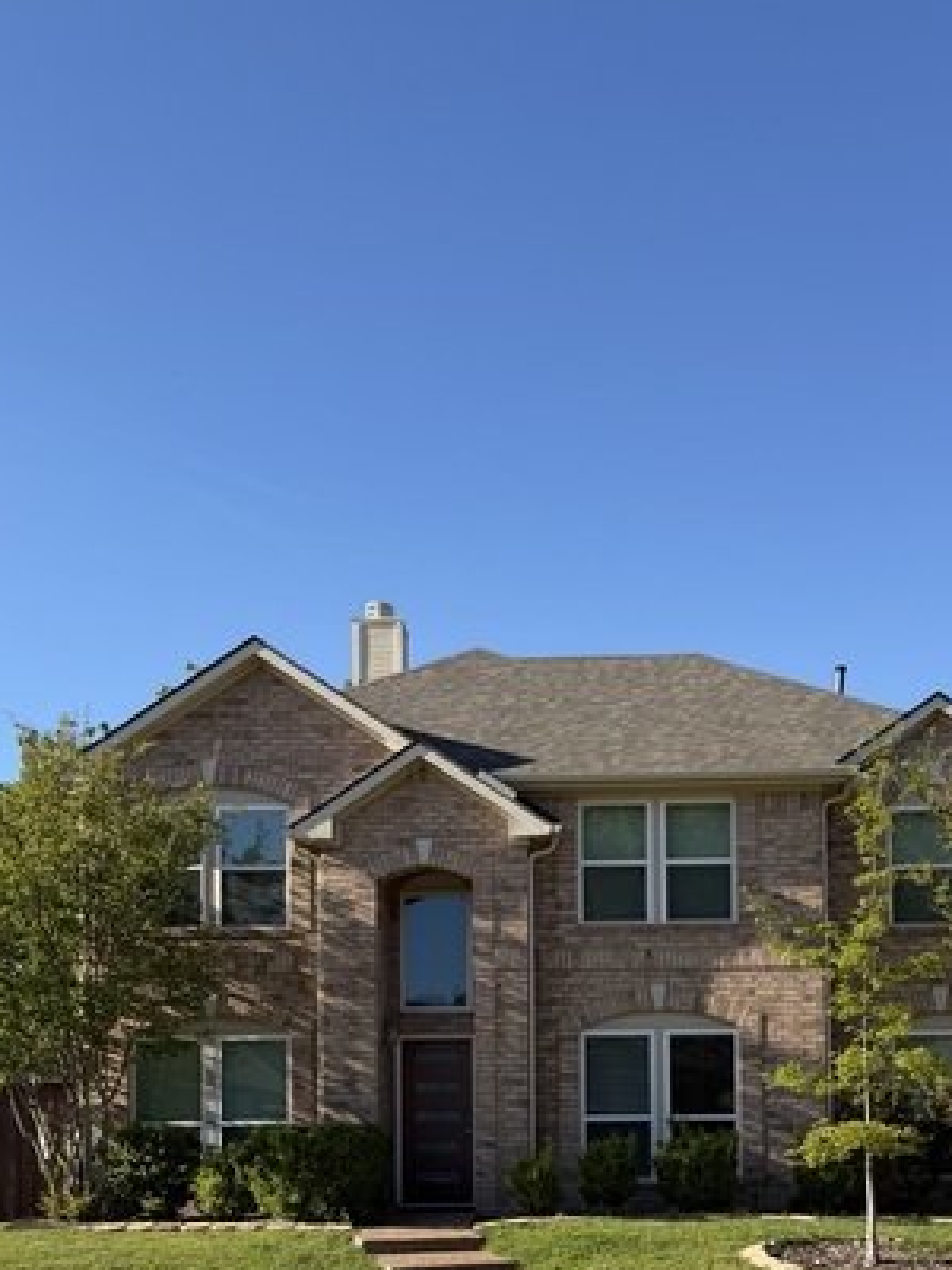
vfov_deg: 44.1
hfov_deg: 35.8
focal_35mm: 40
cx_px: 584
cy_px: 1049
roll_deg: +0.7
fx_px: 1467
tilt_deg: +2.8
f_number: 1.78
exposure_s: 1/2703
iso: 80
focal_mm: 6.76
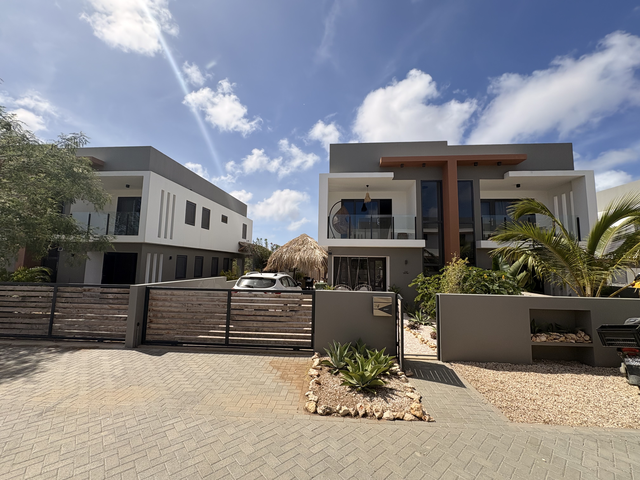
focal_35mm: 14
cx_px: 320
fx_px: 259
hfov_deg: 102.1
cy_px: 240
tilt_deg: +6.1
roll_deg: -0.3
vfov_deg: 85.7
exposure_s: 1/2770
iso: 50
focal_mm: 2.22
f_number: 2.2
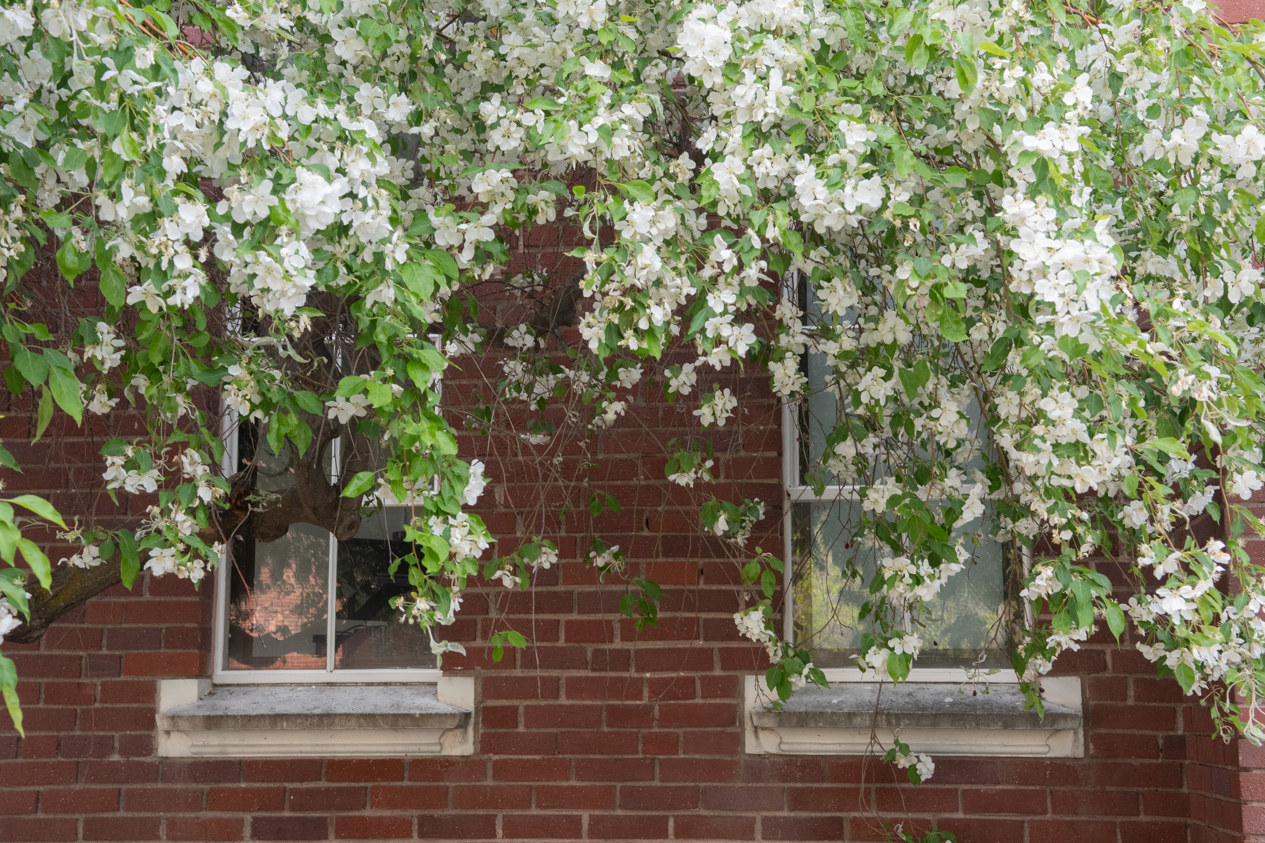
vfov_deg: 25.8
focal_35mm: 52
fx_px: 1845
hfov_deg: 37.9
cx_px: 632
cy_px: 422
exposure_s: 1/200
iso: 1000
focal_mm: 35
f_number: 8
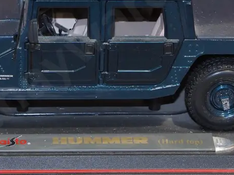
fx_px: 1183
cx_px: 96
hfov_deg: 11.3
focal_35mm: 175
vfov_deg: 8.5
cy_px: 37
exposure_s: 1/60
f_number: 5.6
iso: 1600
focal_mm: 39
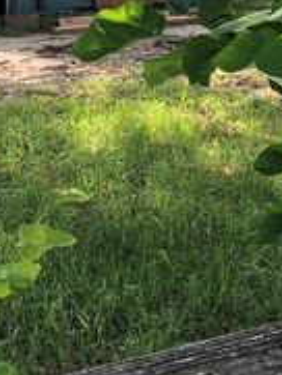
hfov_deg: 14.3
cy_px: 109
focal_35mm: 103
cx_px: 44
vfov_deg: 19.0
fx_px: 1117
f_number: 1.8
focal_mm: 3.99
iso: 20
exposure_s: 1/224
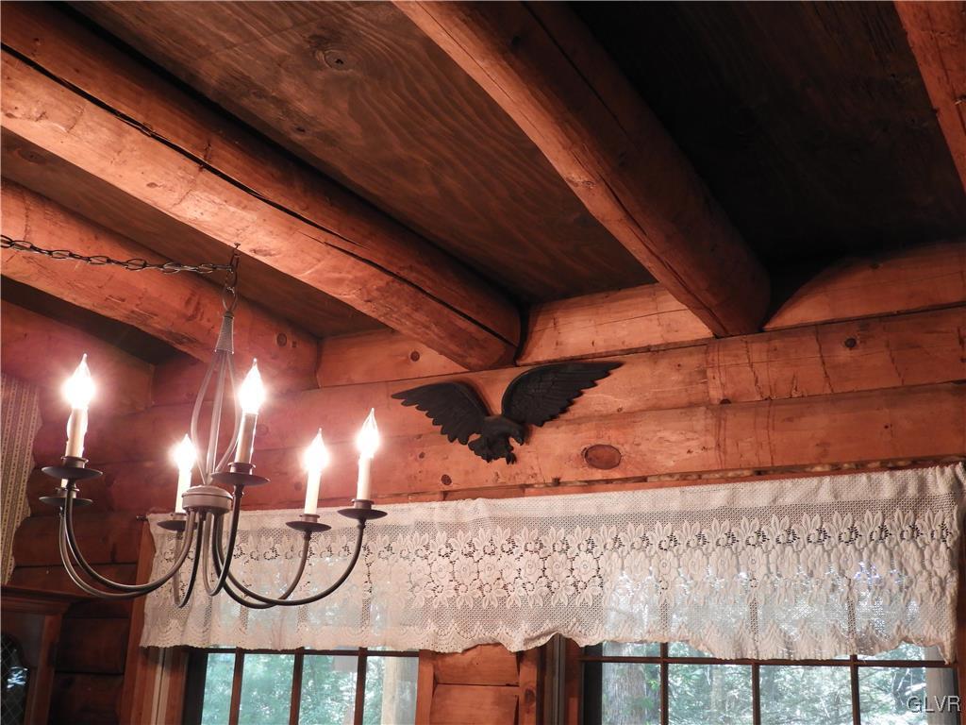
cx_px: 483
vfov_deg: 36.0
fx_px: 1116
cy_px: 362
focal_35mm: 40
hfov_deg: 46.8
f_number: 3.8
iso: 400
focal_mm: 7.2
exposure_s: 1/20
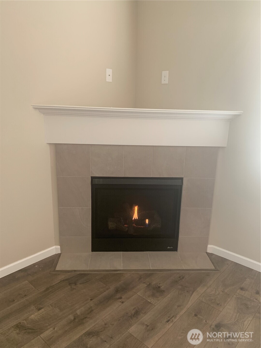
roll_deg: -1.1
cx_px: 130
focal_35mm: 26
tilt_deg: -13.1
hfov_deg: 53.1
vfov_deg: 67.3
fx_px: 261
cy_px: 174
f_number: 1.8
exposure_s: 1/60
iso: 125
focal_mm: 4.25
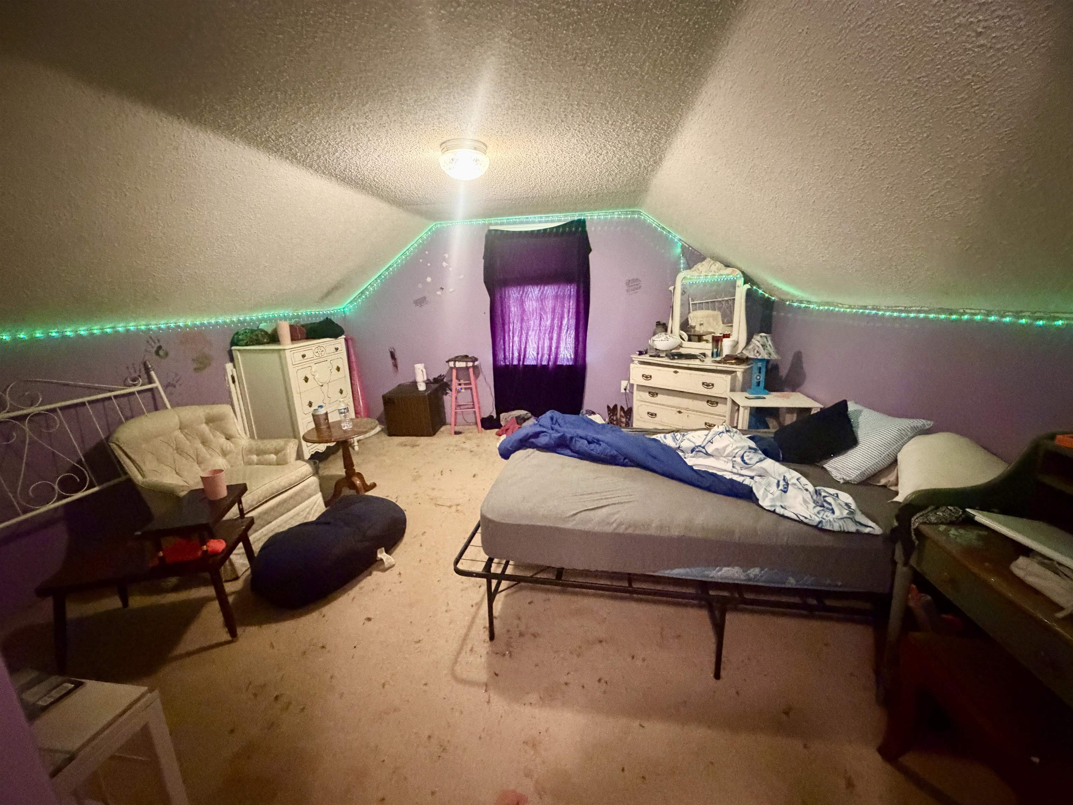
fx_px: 434
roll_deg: +2.8
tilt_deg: -14.1
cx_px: 536
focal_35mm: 14
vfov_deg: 85.7
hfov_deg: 102.1
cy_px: 402
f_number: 2.2
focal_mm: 2.22
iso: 1250
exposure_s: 1/30
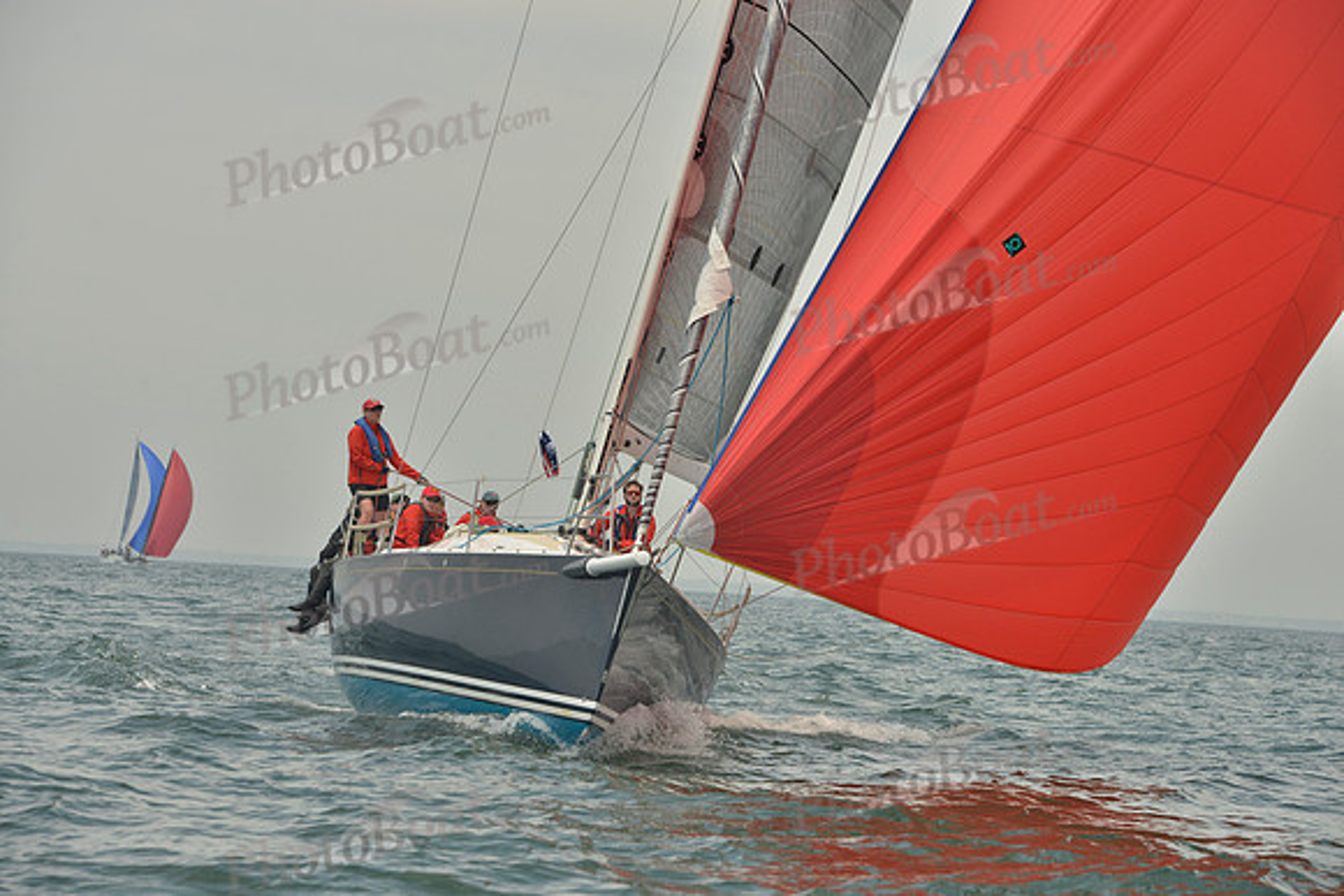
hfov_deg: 15.8
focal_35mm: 130
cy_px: 448
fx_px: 4854
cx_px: 672
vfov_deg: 10.6
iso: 280
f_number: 9
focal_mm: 130
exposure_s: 1/1250
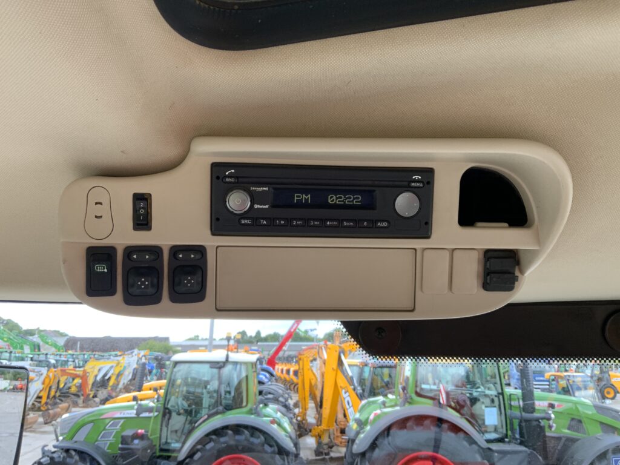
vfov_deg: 48.2
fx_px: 519
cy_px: 232
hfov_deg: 61.7
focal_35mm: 29
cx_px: 310
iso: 32
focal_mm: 3
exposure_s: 1/122
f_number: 1.8
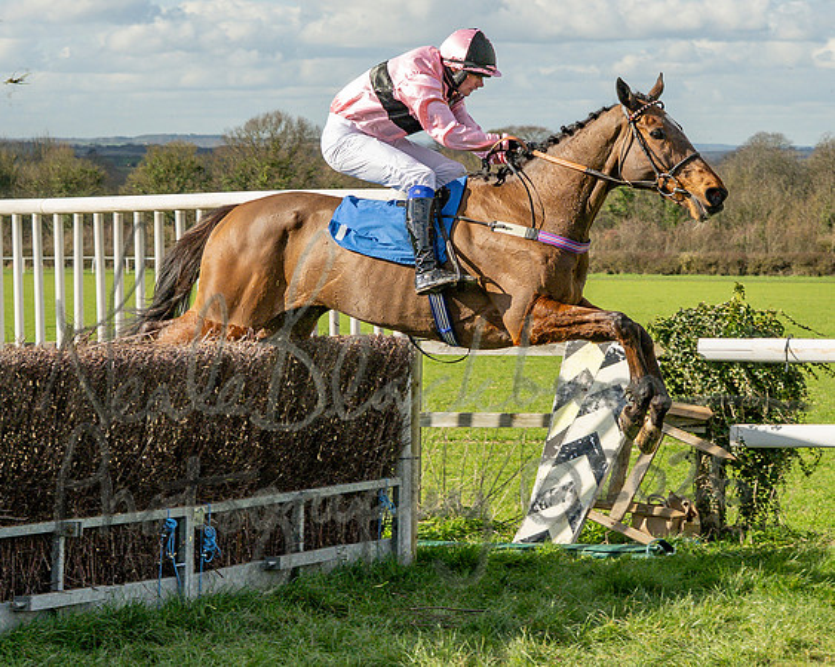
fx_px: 3434
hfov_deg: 13.9
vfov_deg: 11.1
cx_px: 355
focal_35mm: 139
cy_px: 331
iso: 200
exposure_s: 1/1600
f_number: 4
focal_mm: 41
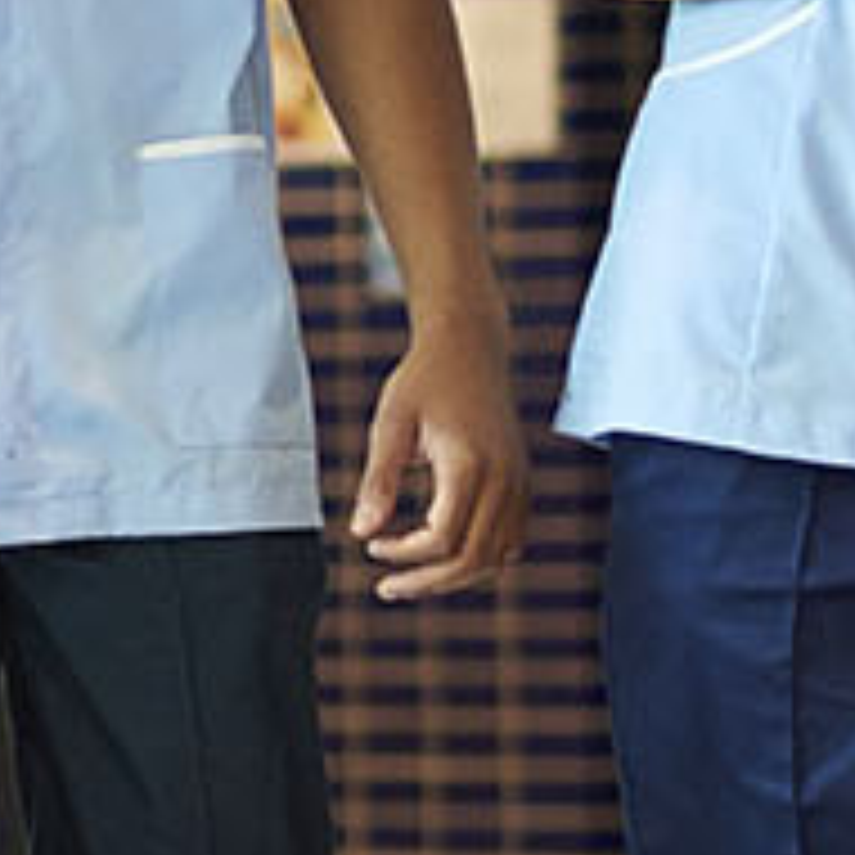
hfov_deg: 2.6
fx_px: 18723
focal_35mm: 670
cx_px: -2074
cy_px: 52
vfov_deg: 2.6
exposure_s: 1/400
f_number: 2.8
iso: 1600
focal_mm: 85
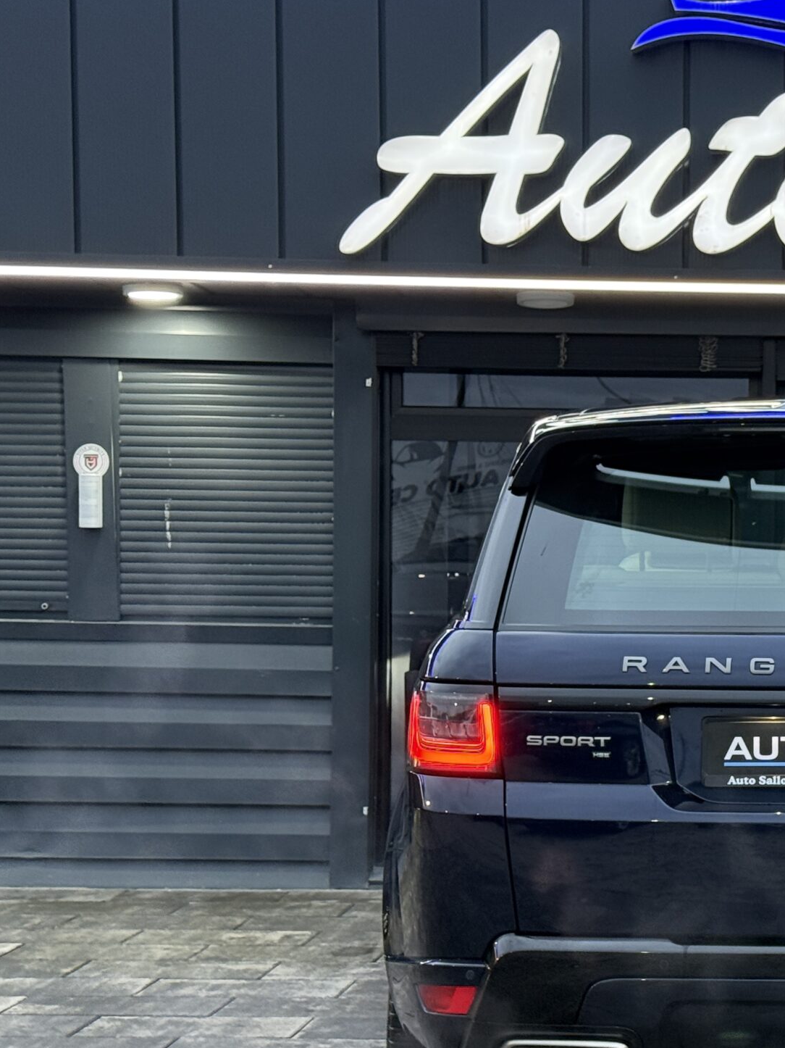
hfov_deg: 16.9
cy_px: 656
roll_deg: -0.7
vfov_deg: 23.0
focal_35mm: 85
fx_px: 2571
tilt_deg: -3.1
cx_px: 844
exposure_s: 1/50
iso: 200
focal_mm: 6.76
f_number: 1.78
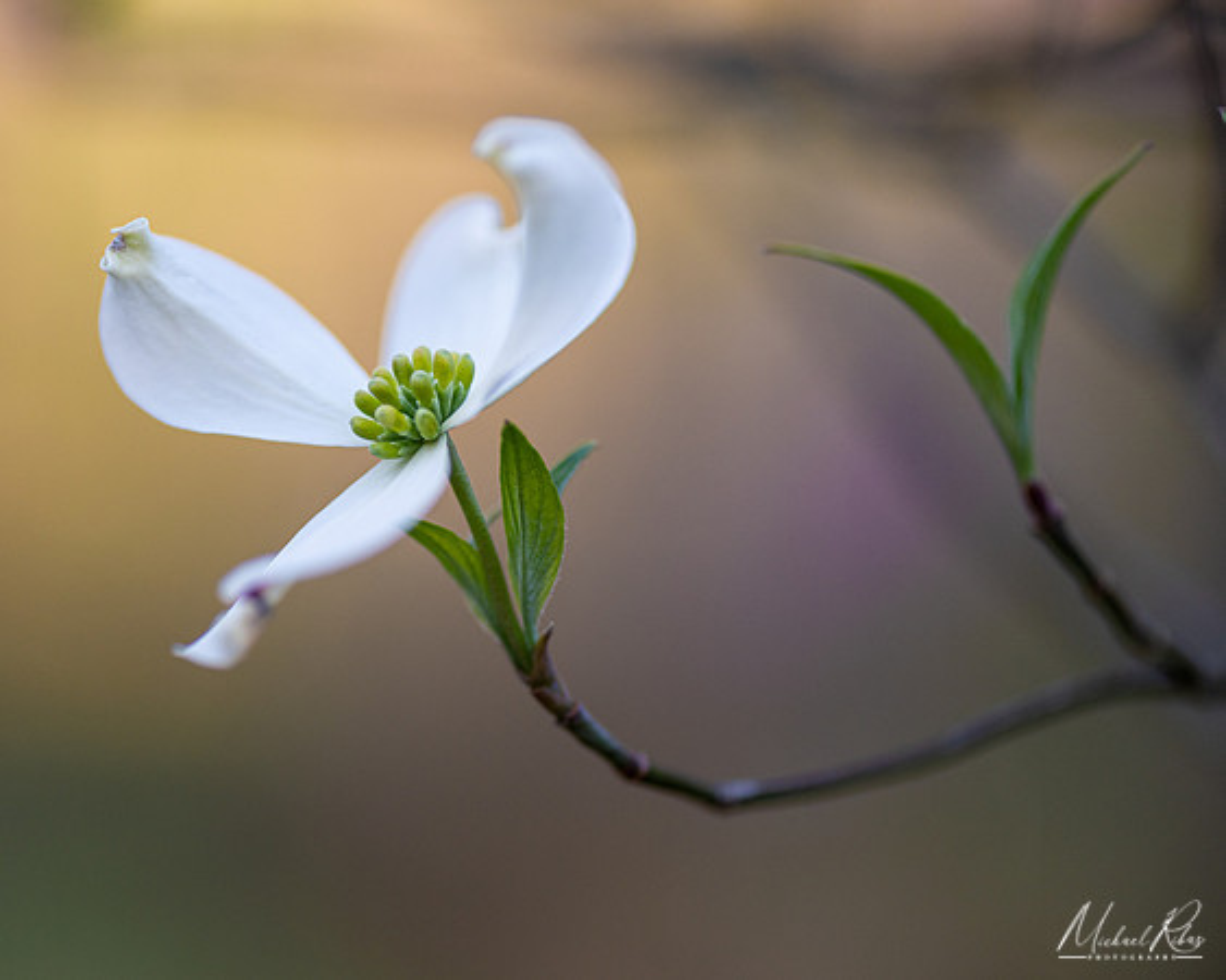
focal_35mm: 119
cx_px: 496
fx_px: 4320
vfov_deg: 12.9
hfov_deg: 16.1
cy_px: 490
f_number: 3.2
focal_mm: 105
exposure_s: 1/500
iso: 400
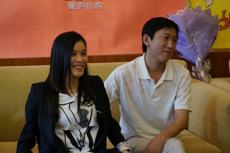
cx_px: 116
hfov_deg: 24.2
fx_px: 536
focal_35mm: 84
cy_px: 77
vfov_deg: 16.2
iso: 2000
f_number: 5.6
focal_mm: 50
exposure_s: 1/80
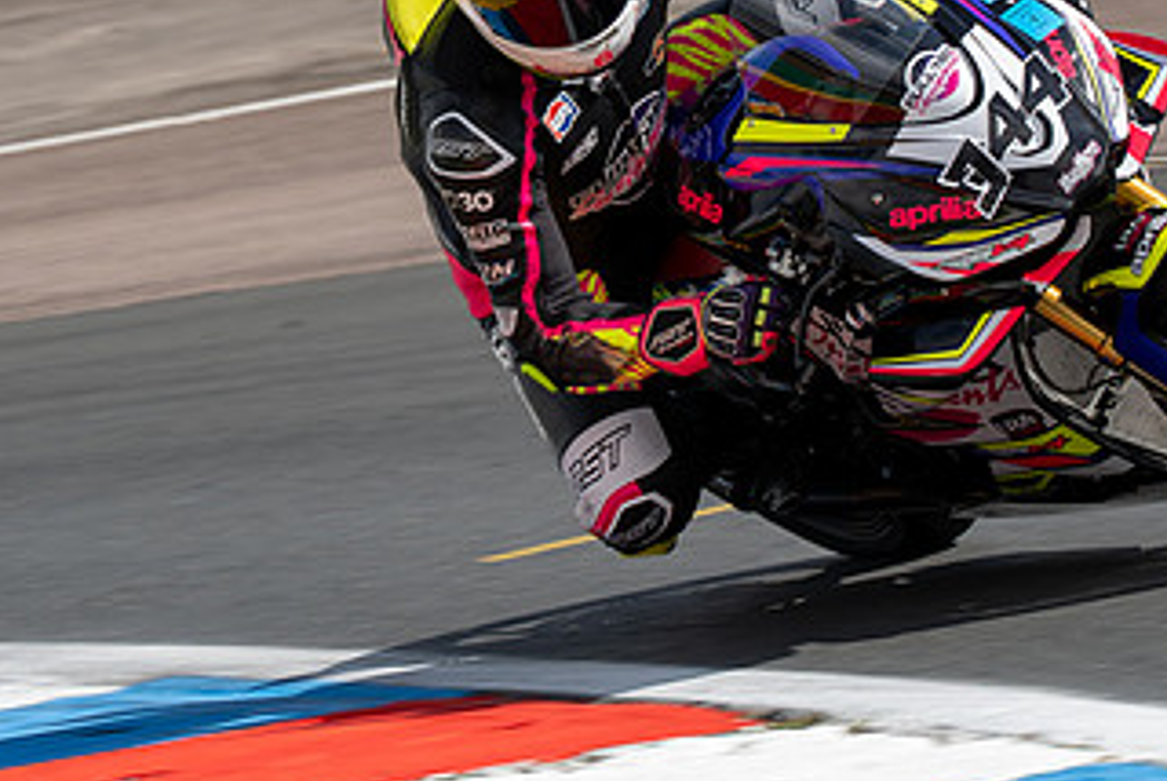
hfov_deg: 4.6
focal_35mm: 449
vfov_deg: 3.1
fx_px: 14568
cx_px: 715
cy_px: 222
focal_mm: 200
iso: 125
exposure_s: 1/320
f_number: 10
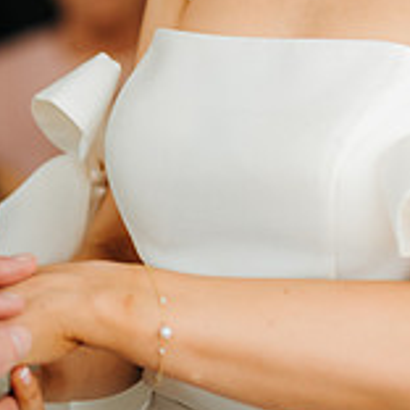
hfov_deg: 8.4
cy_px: -124
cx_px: 363
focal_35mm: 208
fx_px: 2787
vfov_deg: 8.3
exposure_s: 1/200
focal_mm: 85
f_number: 2.5
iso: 320
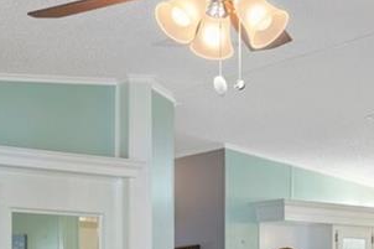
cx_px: 245
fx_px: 934
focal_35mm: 90
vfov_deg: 14.5
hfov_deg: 22.6
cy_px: 322
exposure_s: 1/1.25
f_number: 8
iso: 320
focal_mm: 17
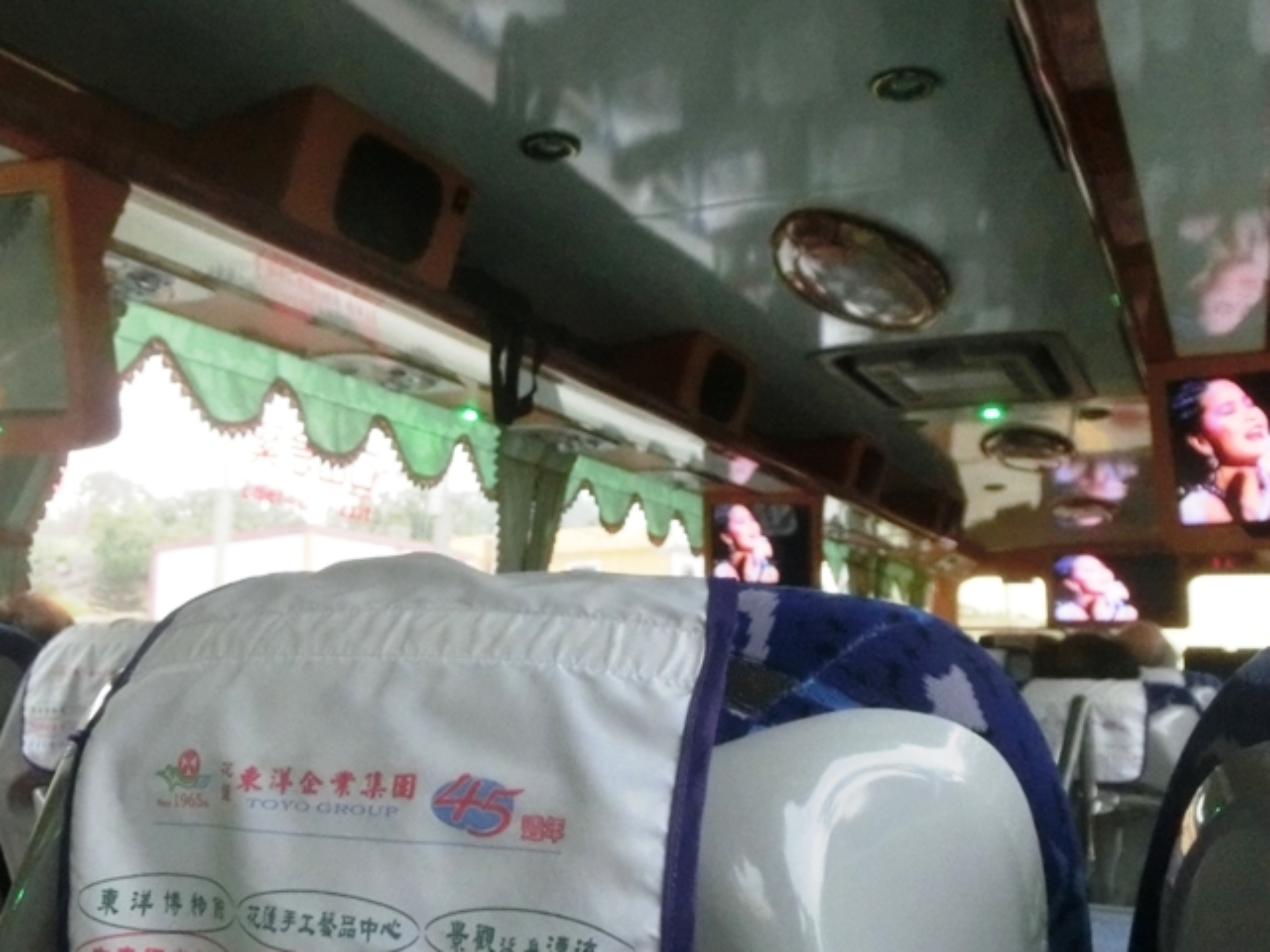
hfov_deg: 52.5
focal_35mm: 35
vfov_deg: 40.7
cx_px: 564
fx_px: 1284
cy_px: 488
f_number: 3.3
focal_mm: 4.87
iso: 800
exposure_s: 1/100
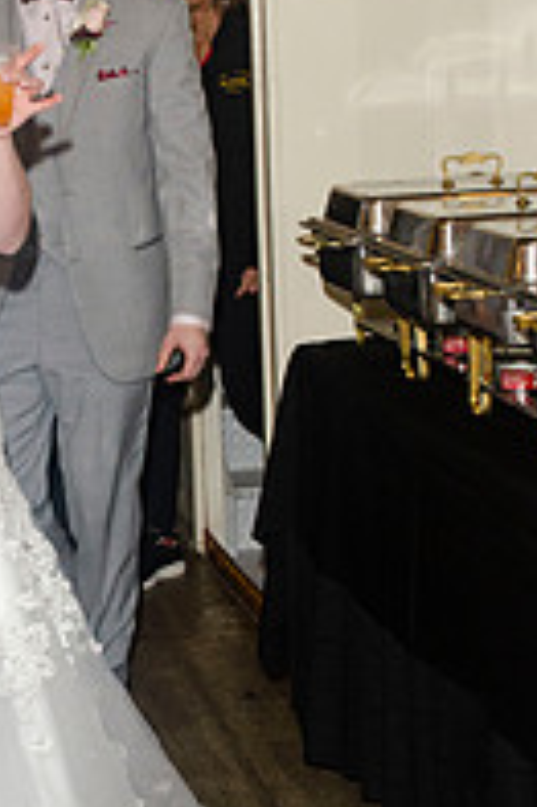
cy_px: 401
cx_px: 41
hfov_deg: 12.8
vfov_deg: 19.3
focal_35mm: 106
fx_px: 2376
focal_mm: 31
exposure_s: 1/60
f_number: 5.6
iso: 400
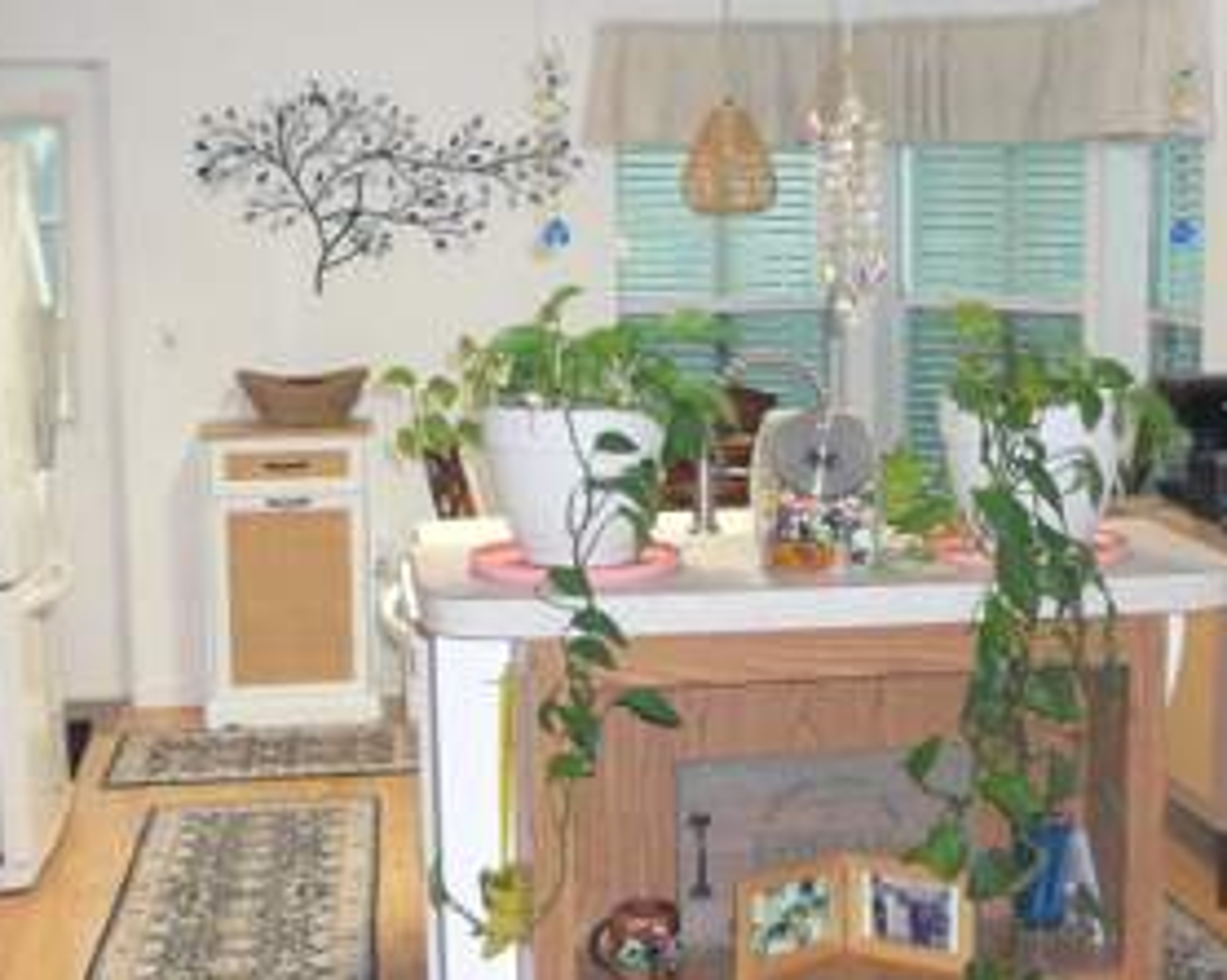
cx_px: 746
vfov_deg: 25.8
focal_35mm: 59
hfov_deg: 31.9
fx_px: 2141
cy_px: 441
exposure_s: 1/30
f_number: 2.8
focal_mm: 5.2
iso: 400
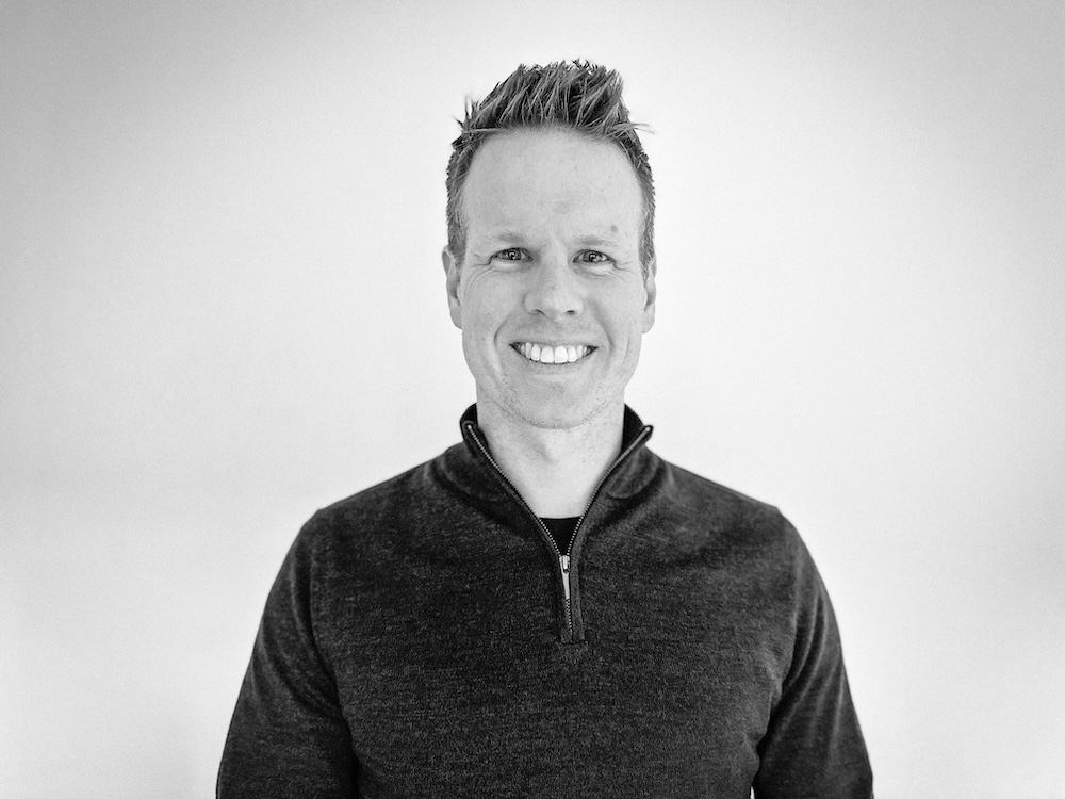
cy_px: 400
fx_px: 738
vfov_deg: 56.8
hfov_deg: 71.6
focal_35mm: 24
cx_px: 532
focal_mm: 6.86
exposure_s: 1/50
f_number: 1.78
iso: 400
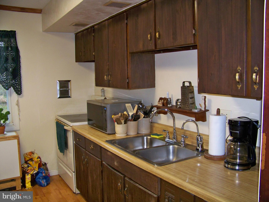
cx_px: 134
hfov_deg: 55.4
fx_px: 256
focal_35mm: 33
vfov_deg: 42.9
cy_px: 101
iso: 200
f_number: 2.8
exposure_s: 1/30
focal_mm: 5.85
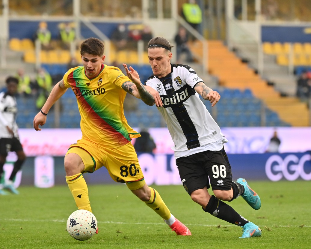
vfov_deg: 5.9
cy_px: 124
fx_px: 2393
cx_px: 140
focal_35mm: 260
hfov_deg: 7.4
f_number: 4
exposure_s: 1/4000
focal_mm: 230
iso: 1250
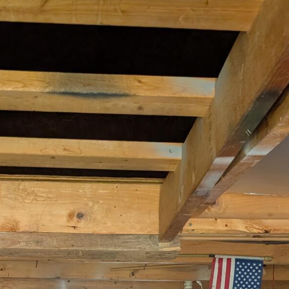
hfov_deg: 24.3
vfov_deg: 21.1
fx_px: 671
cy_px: 417
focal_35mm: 71
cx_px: 119
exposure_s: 1/209
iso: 456
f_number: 1.68
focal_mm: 6.9
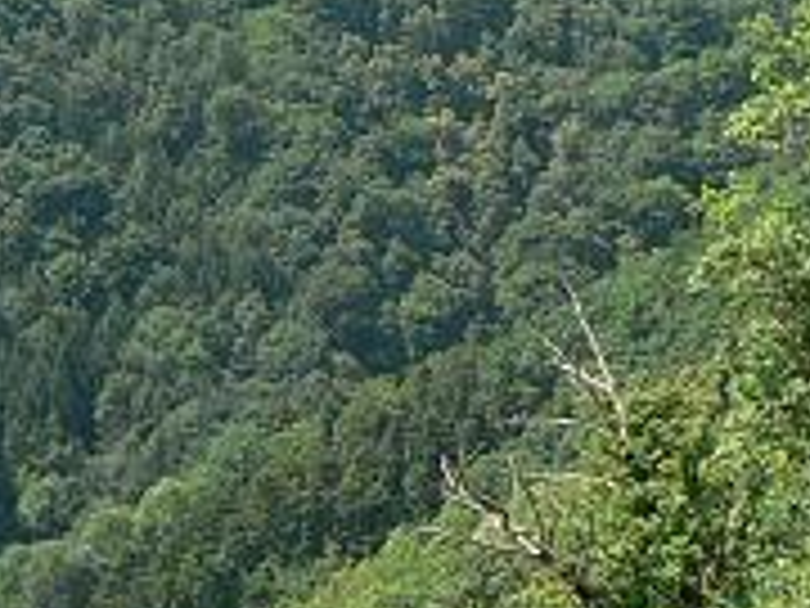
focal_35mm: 160
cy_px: 216
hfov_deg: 12.3
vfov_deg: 9.3
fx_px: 3744
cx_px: 270
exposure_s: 1/250
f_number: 4
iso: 80
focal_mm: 6
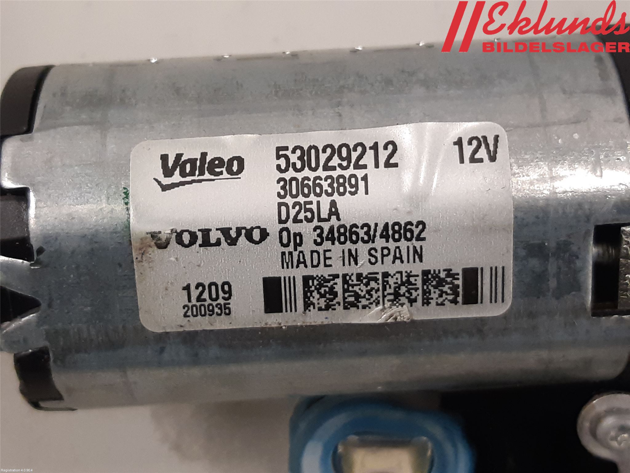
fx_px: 473
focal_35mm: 26
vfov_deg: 53.1
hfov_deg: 67.3
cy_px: 236
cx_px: 315
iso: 160
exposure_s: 1/50
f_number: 1.7
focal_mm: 3.93
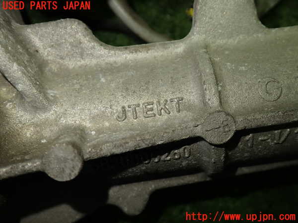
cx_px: 149
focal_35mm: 38
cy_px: 112
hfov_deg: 49.0
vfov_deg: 37.7
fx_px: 327
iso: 200
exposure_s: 1/80
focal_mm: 6.83
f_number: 2.7
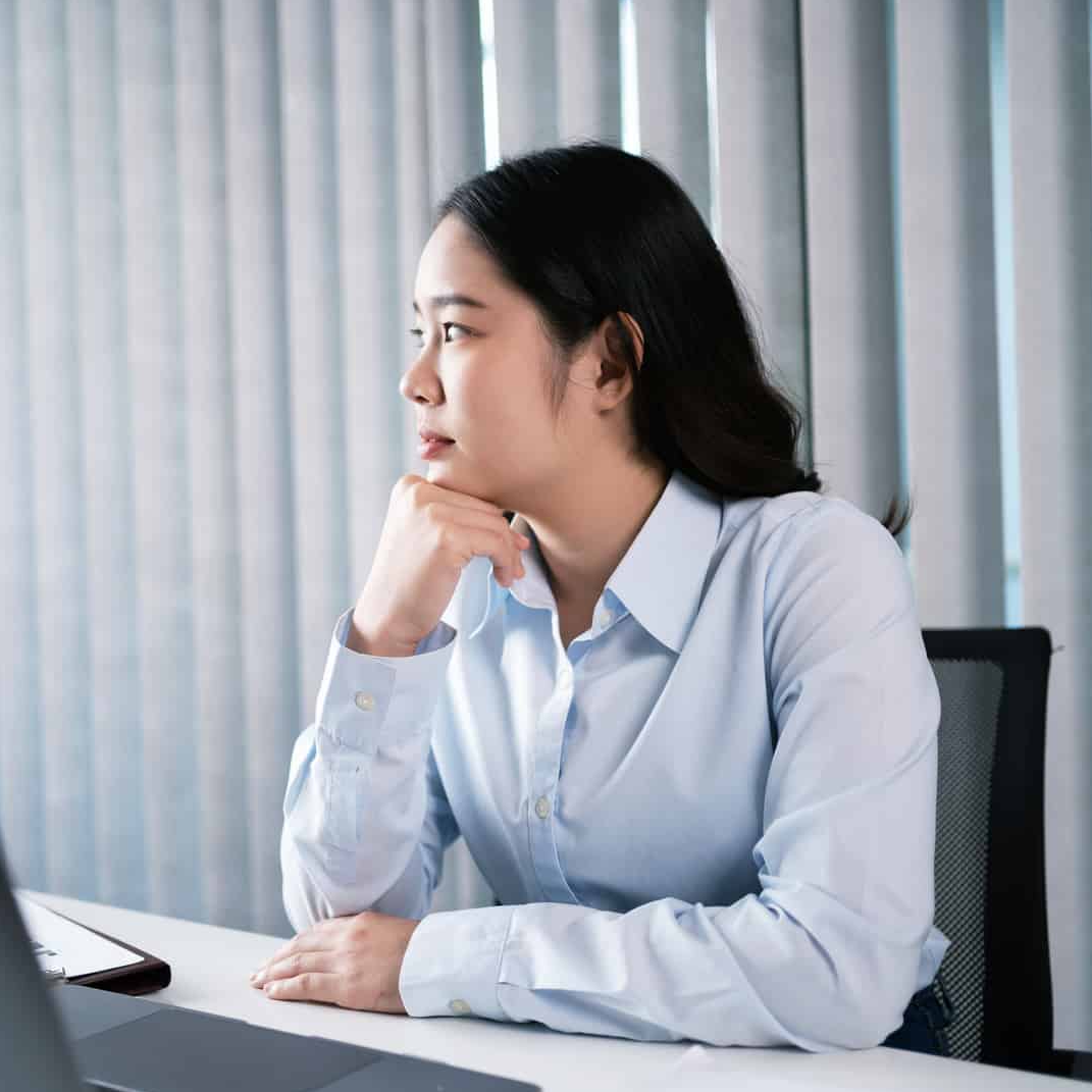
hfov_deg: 37.5
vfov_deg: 37.6
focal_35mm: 45
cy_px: 545
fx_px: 1606
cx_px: 480
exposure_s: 1/200
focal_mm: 35
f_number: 1.8
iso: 160
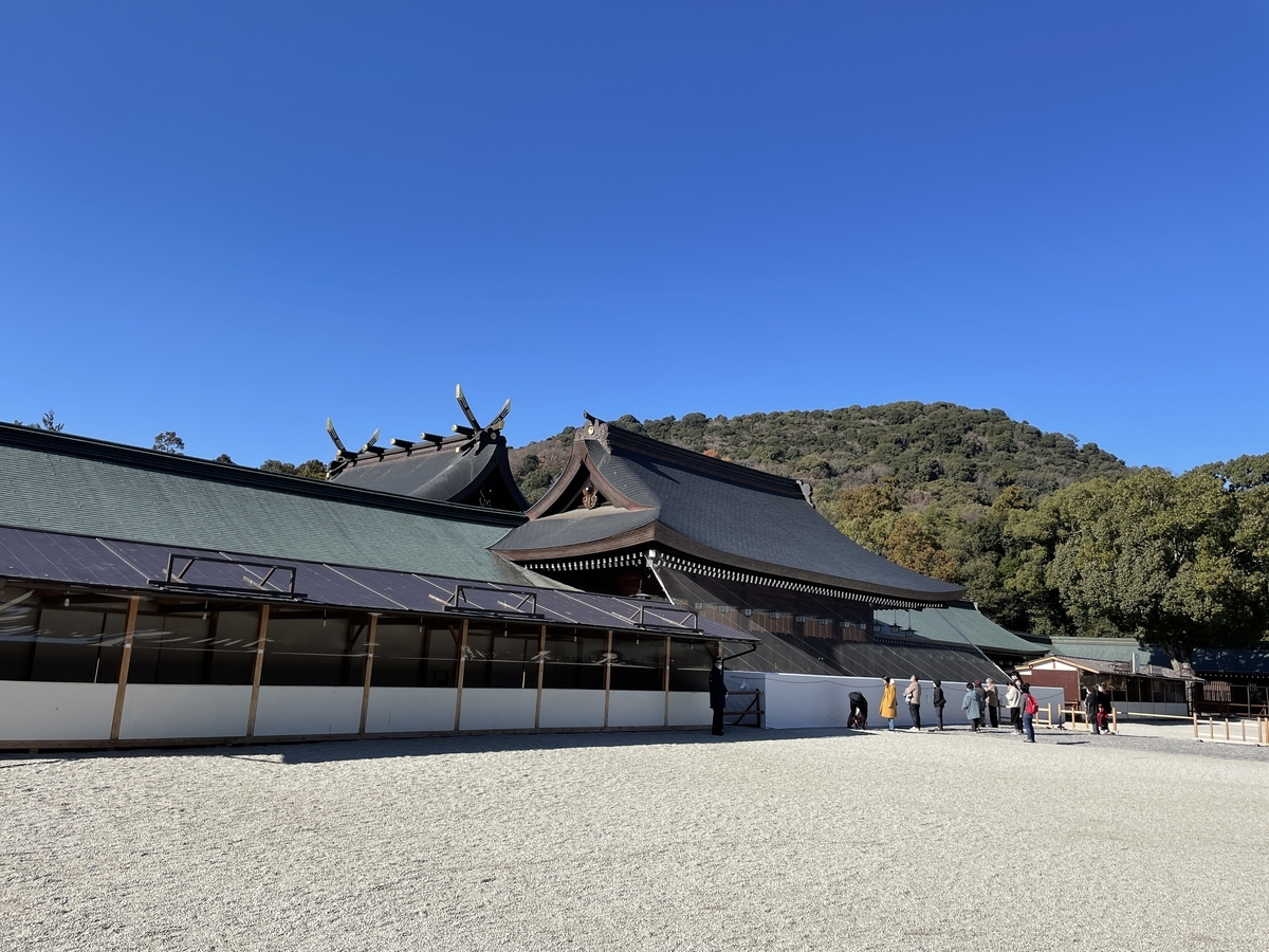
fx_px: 953
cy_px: 476
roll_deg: -2.5
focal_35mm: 26
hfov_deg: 67.3
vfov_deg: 53.1
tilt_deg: +11.8
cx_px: 634
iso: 32
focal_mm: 4.2
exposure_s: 1/2959
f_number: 1.6
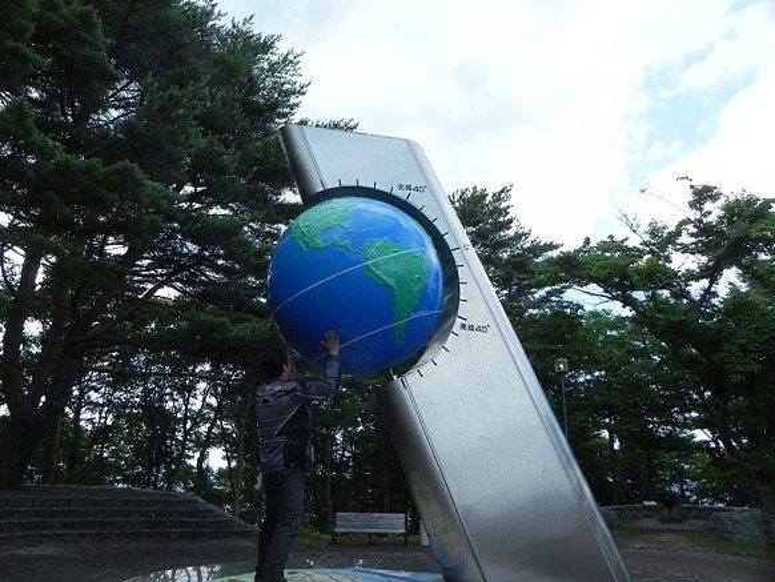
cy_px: 291
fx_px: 582
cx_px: 388
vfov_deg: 53.1
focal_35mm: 26
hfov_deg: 67.3
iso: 200
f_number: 8
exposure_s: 1/195
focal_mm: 4.6
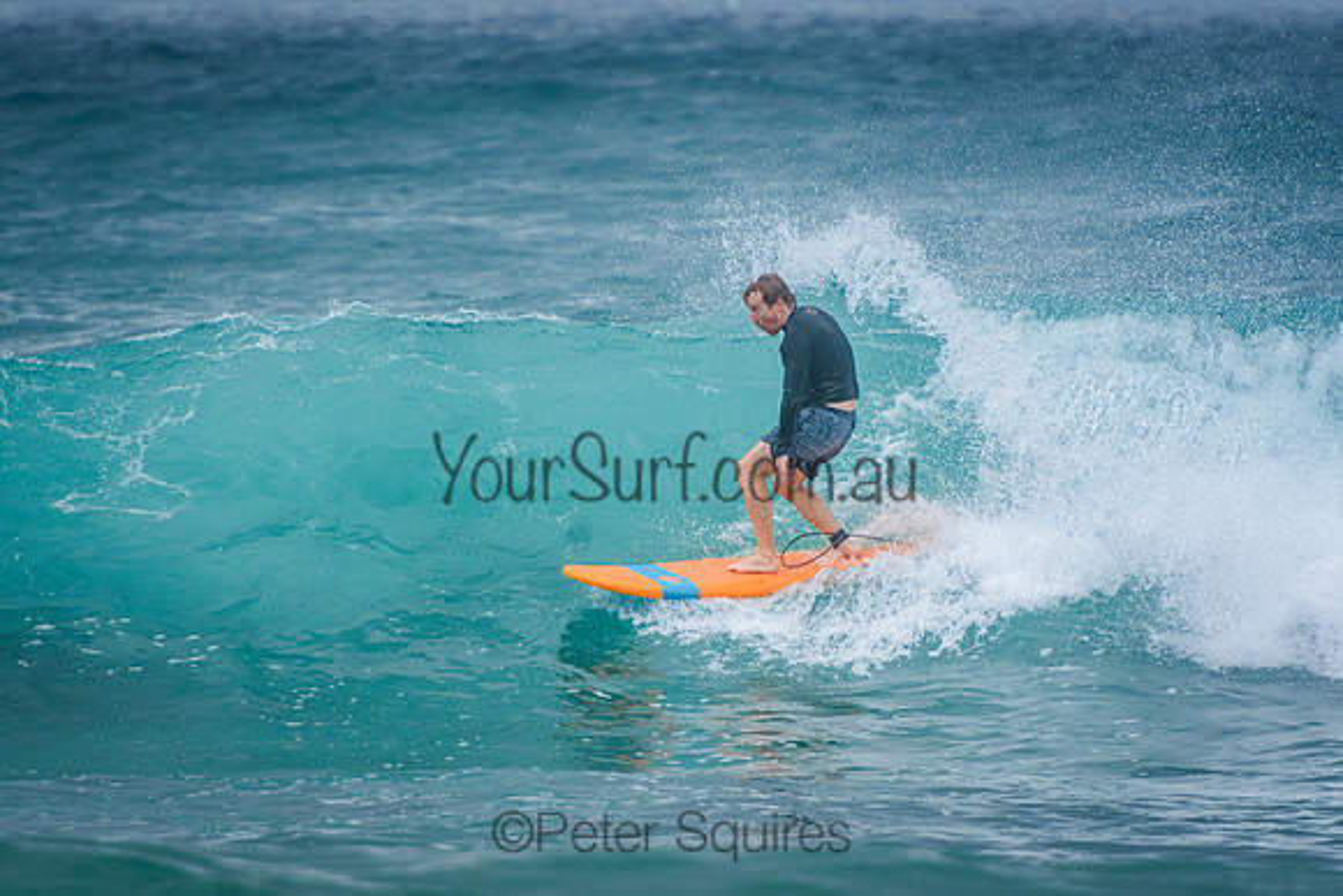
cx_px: 672
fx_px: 23088
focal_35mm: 619
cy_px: 448
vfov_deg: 2.2
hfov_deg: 3.3
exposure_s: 1/2000
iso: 500
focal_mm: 400
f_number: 5.6
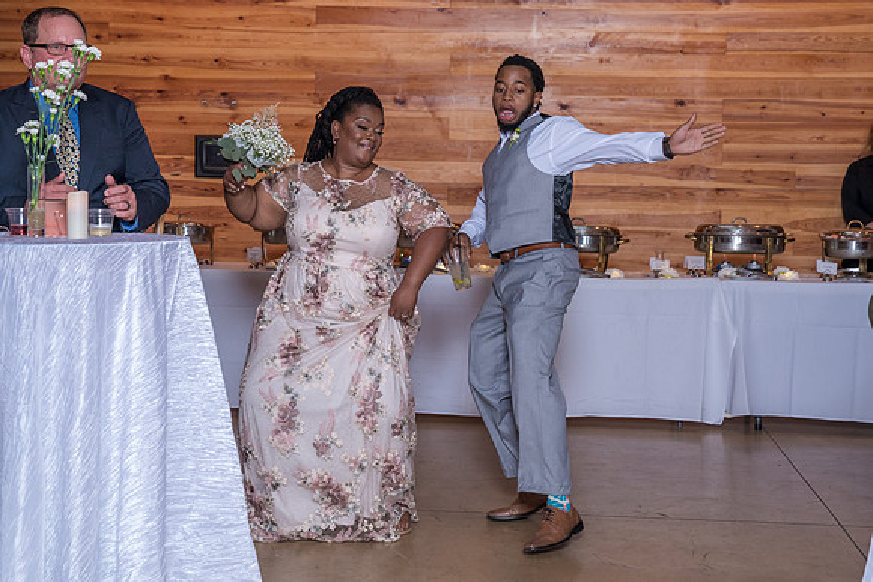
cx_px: 452
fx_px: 1774
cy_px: 251
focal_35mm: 73
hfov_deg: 27.6
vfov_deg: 18.6
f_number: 4.5
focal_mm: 60
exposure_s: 1/200
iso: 2000
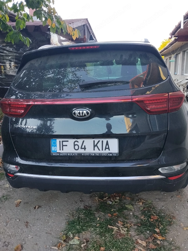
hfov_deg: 48.2
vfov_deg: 61.7
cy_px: 126
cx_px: 94
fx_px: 210
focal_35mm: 29
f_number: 1.8
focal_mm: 4.22
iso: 50
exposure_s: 1/100
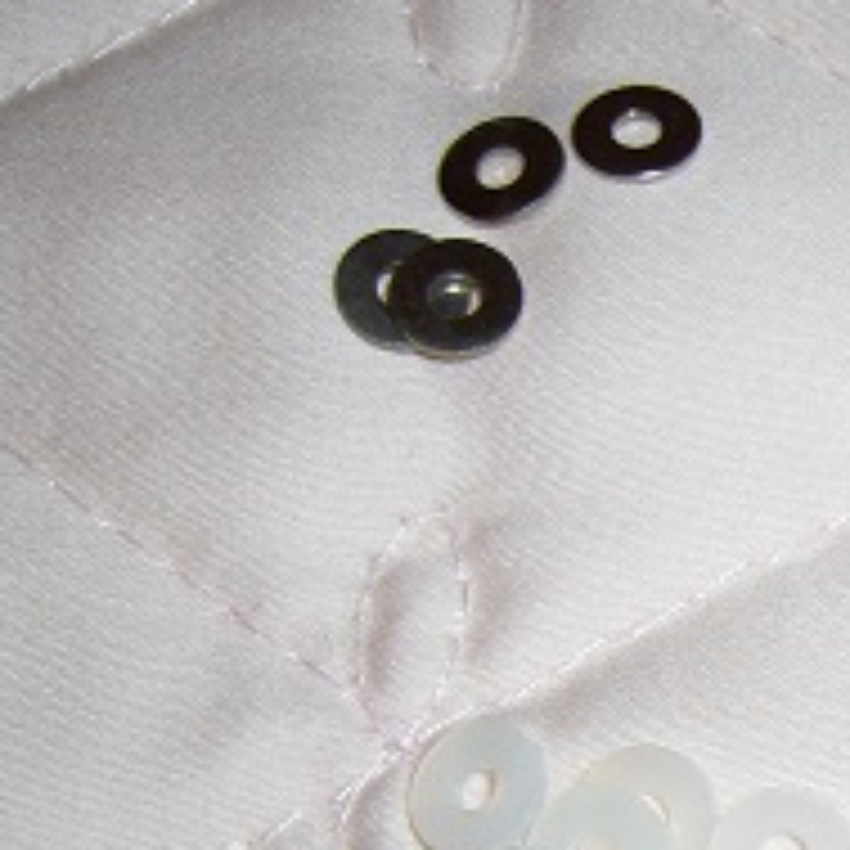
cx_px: 1273
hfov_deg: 15.3
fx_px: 2917
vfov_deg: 16.2
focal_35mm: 105
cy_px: 863
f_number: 2.8
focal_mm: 5.8
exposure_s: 1/30
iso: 80
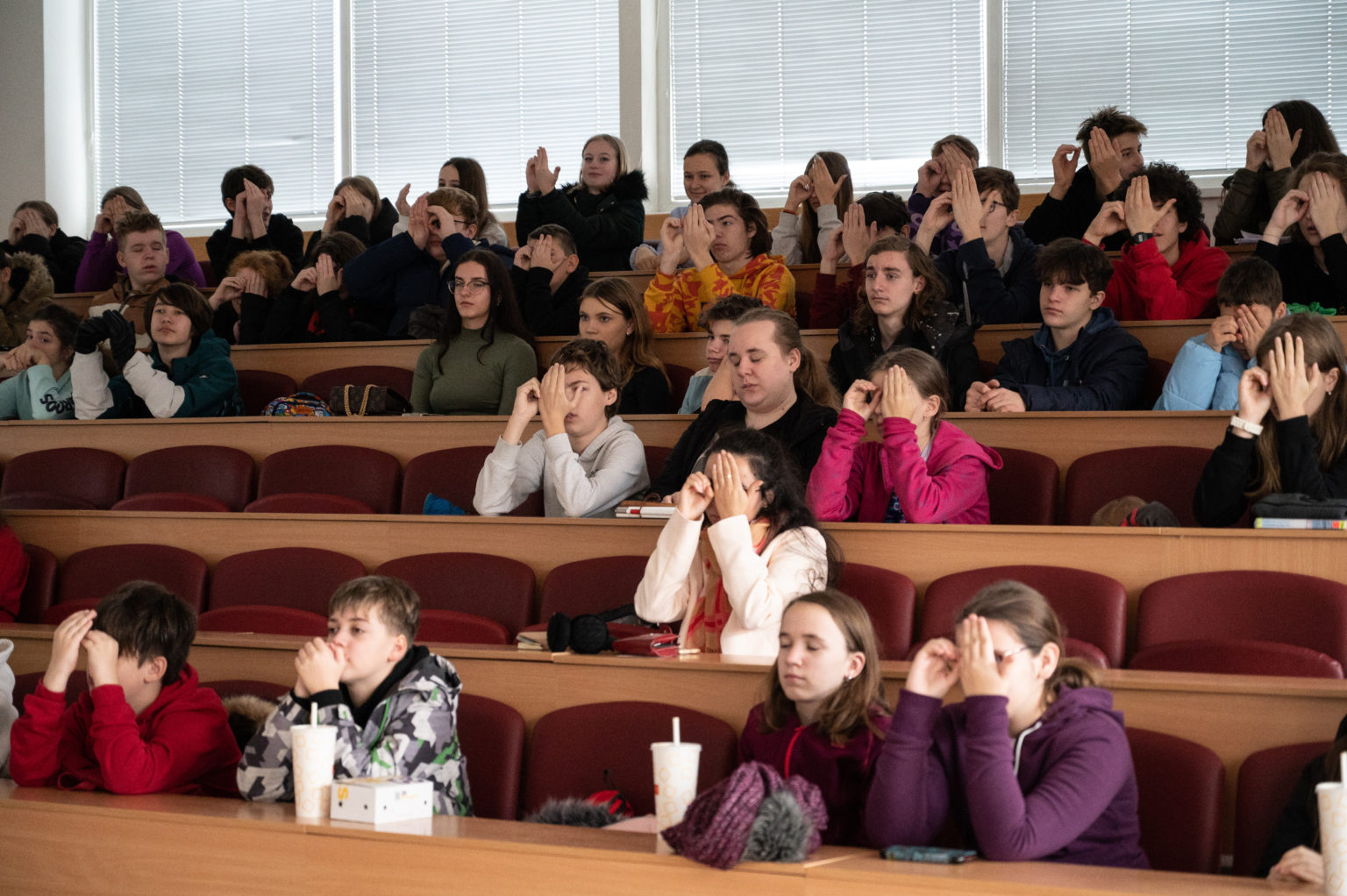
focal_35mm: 70
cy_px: 448
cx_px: 674
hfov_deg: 28.9
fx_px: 2617
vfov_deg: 19.4
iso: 3200
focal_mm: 70
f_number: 4
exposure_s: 1/200
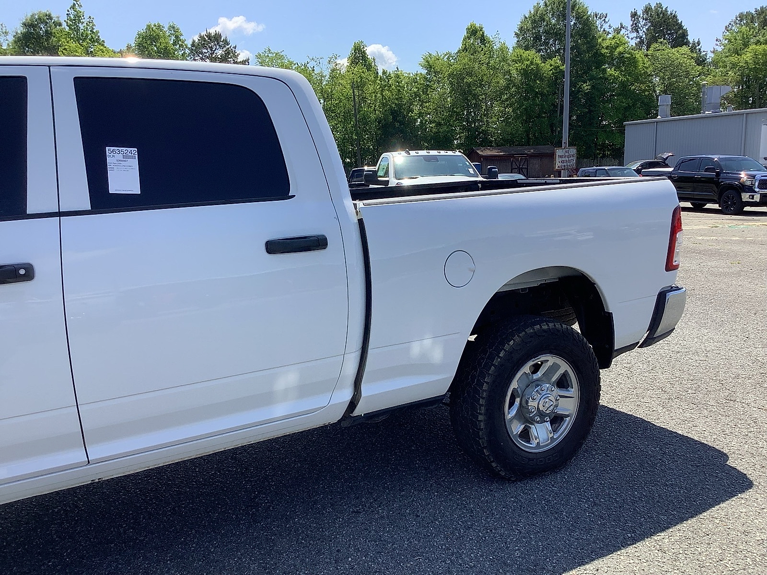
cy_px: 288
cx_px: 384
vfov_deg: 45.4
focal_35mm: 31
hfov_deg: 58.4
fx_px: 687
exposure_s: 1/652
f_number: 2.4
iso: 25
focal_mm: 3.3
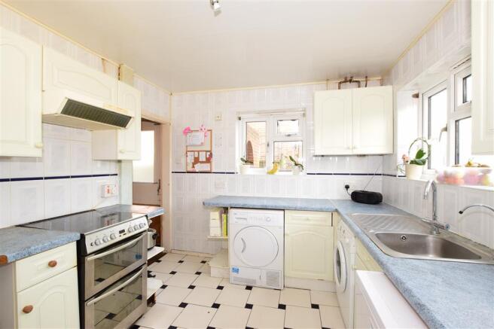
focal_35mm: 15
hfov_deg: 100.4
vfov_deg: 77.3
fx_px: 206
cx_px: 247
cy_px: 164
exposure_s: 1/4
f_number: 13
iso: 400
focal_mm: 10
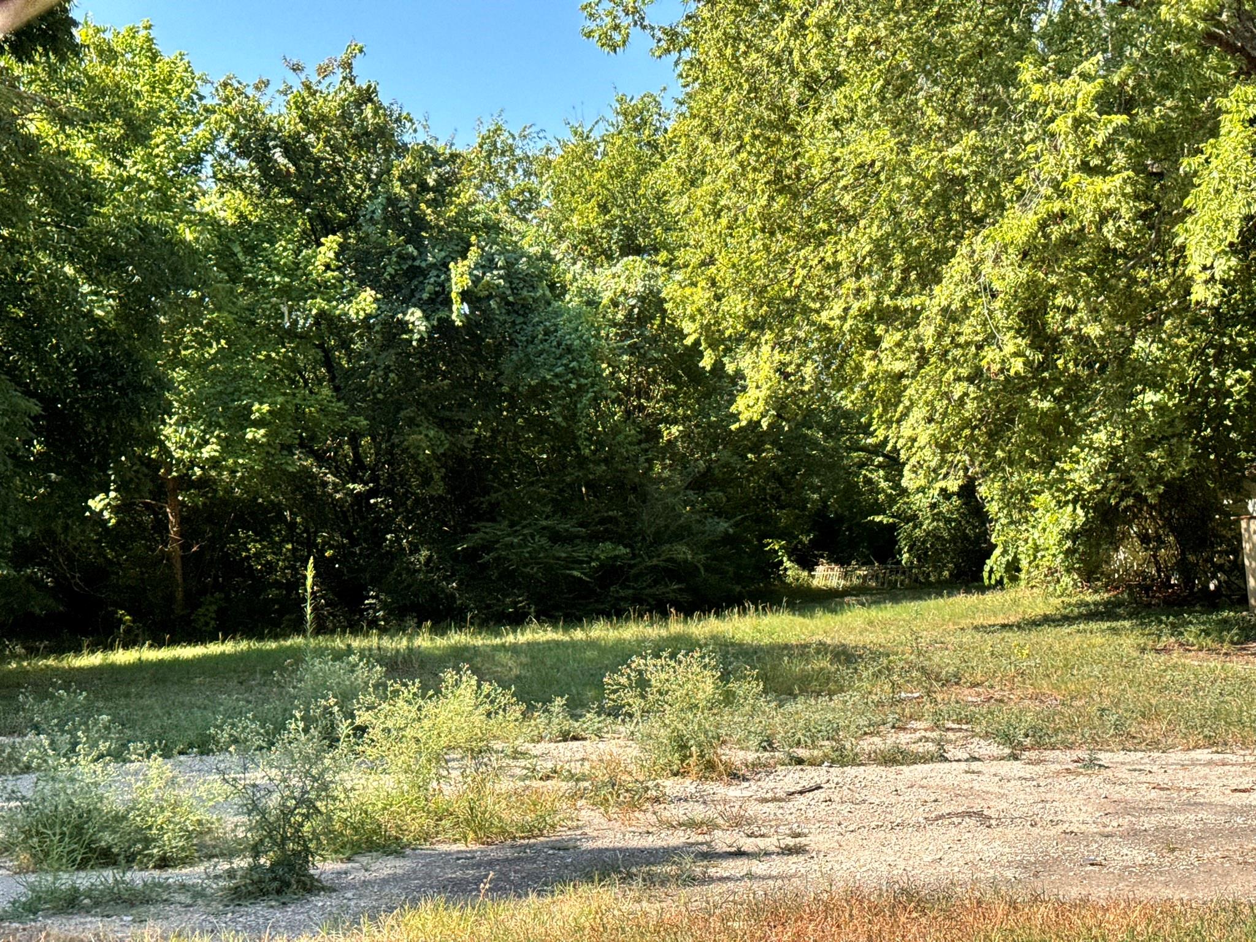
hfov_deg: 39.7
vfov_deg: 30.3
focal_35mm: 48
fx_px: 1742
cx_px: 628
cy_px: 471
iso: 64
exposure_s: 1/1312
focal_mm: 6.76
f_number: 1.78
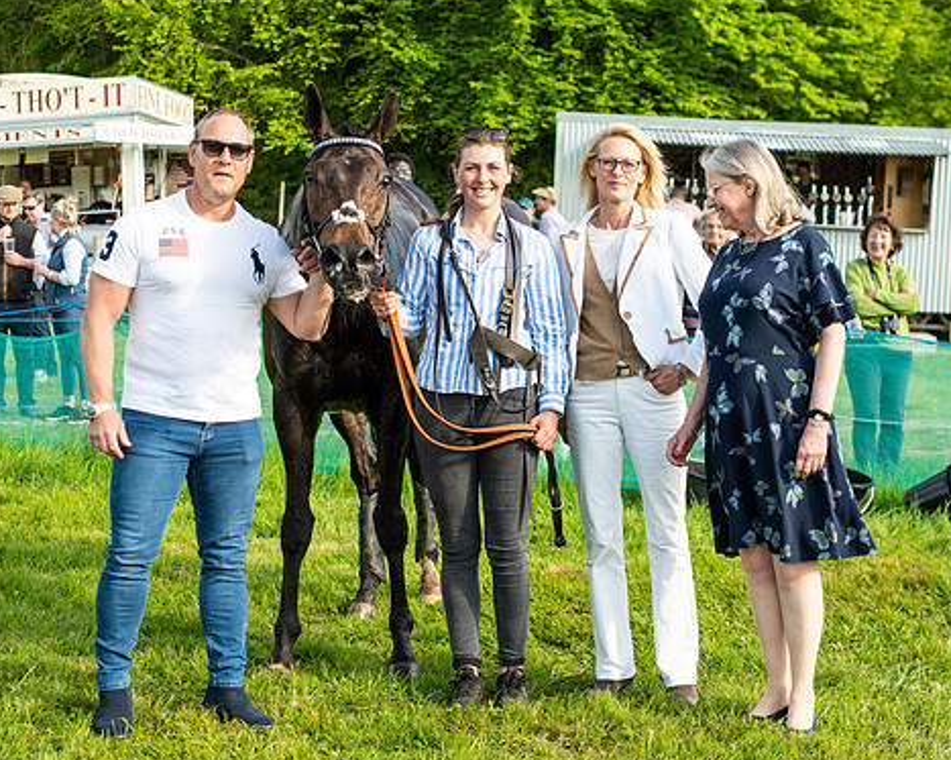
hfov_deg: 27.9
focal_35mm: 68
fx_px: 1913
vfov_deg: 22.5
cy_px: 379
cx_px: 422
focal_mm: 50
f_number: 5
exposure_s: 1/500
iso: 200
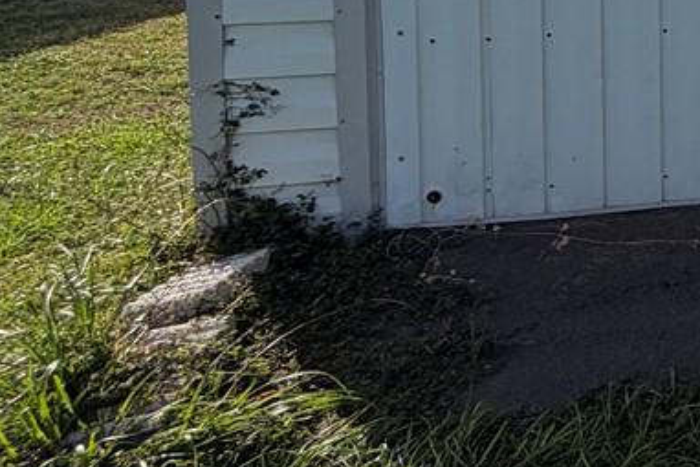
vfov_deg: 20.6
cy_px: -112
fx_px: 1186
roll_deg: +0.7
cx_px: 1318
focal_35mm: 61
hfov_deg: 20.5
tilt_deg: -5.2
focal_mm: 2.22
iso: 20
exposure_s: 1/1050
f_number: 2.2
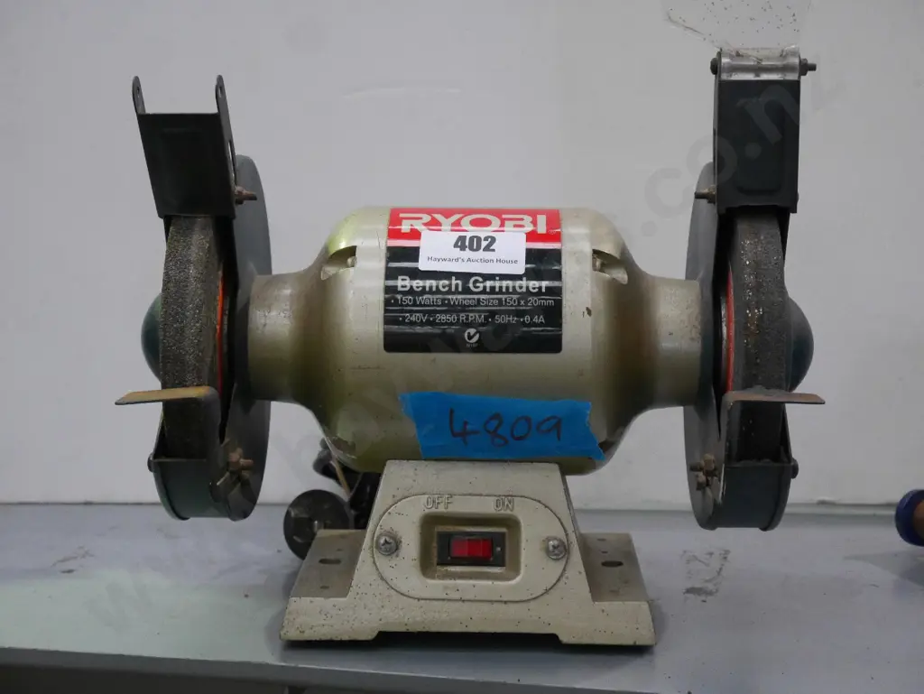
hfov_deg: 30.3
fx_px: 1709
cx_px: 462
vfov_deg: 22.9
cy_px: 347
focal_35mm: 64
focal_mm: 32
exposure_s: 1/100
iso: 3200
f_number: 5.6
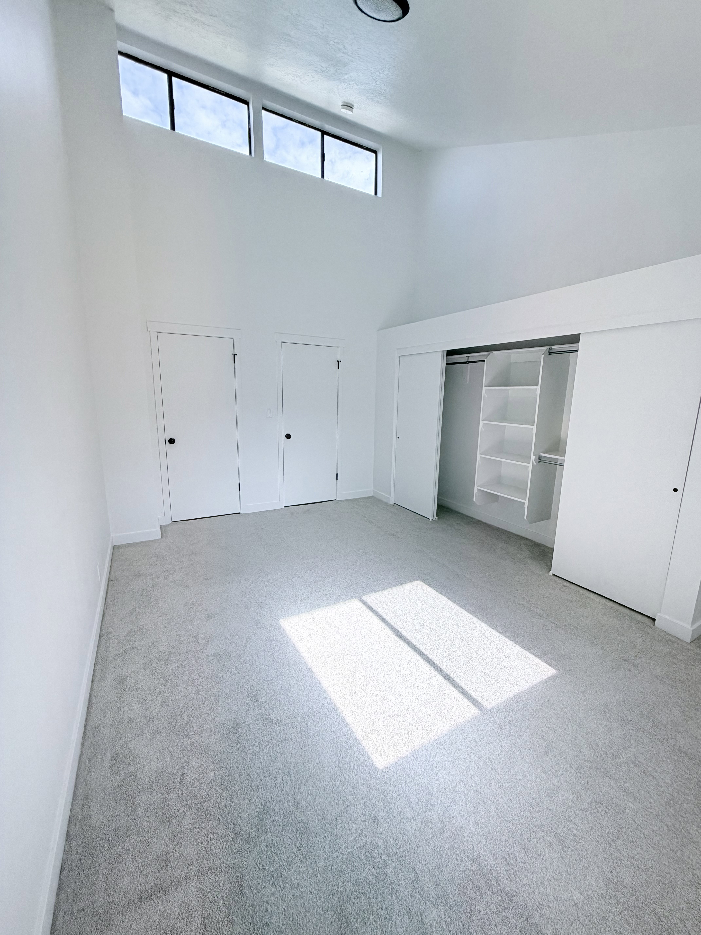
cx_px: 350
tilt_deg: -10.8
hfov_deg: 85.7
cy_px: 468
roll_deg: -0.5
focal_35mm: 14
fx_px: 378
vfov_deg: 102.1
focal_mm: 2.22
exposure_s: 1/235
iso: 40
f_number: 2.2
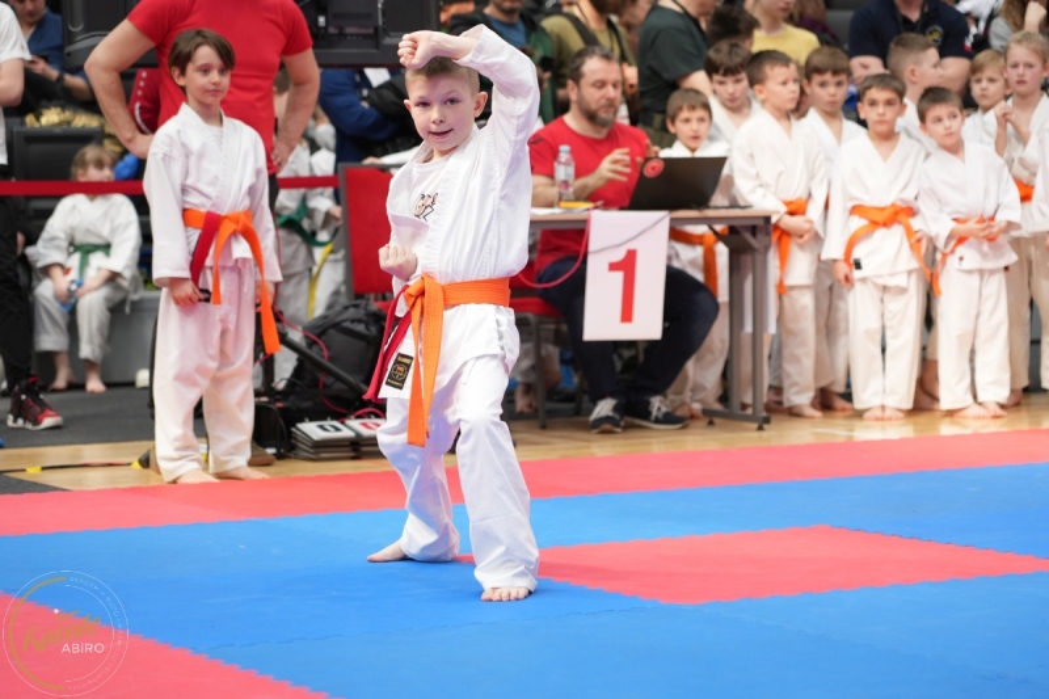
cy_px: 350
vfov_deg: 13.0
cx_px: 524
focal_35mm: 105
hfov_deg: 19.5
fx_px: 3059
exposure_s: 1/200
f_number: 4
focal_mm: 105
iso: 800
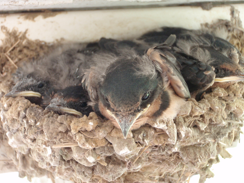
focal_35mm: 36
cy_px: 92
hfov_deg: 51.4
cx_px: 122
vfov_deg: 39.7
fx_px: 254
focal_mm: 6.53
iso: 200
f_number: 4.1
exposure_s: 1/25
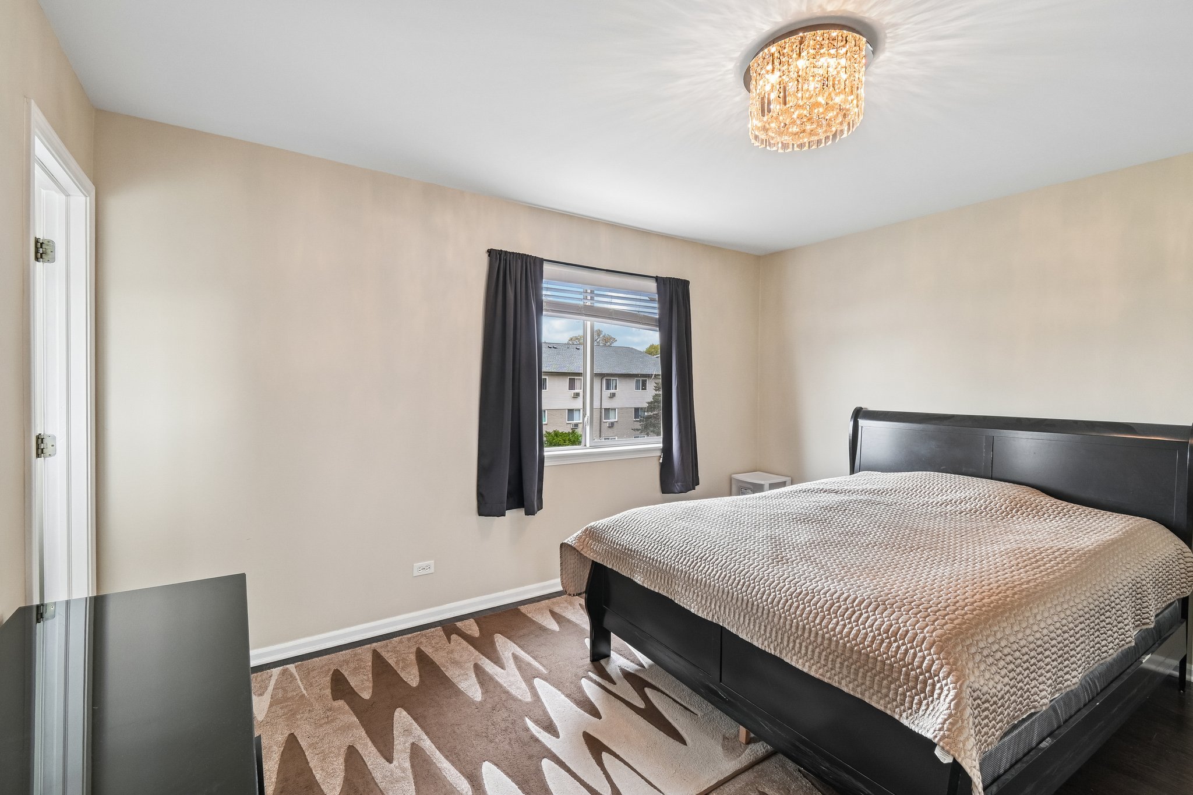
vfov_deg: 77.3
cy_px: 398
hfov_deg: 100.4
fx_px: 497
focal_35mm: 15
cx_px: 596
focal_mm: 10
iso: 200
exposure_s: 1/15
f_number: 8
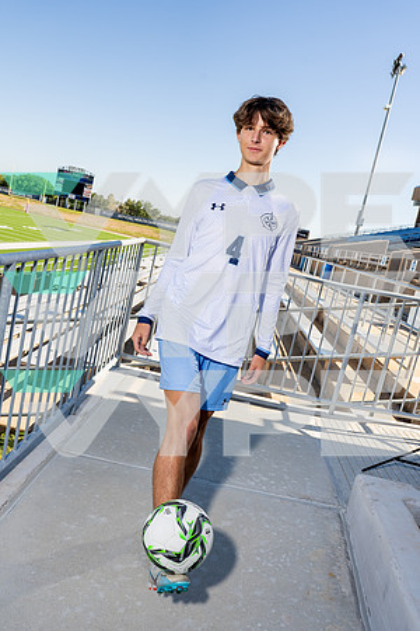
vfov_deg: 63.7
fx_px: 507
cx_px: 210
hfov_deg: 45.0
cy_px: 316
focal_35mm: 29
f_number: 7.1
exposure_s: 1/250
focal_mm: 29
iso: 100
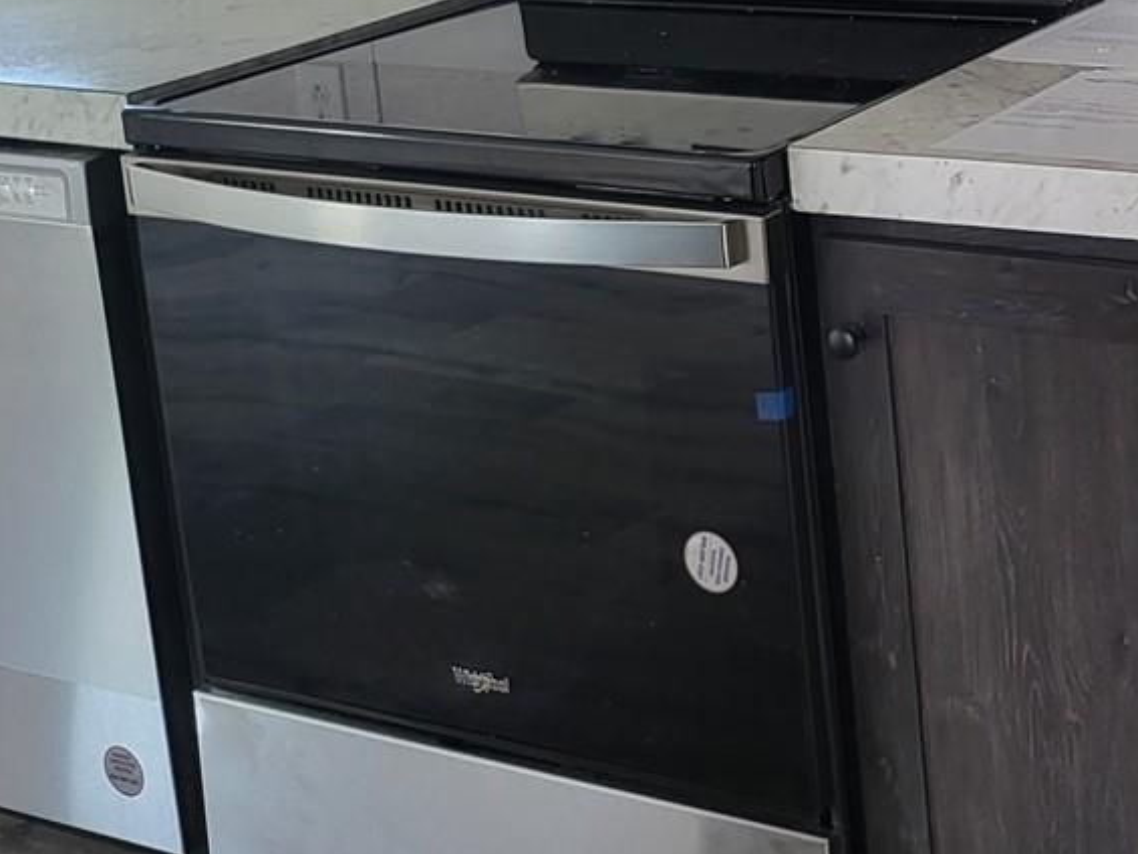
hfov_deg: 26.9
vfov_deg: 21.0
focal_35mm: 68
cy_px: 16
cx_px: 1156
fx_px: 2236
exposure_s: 1/40
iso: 250
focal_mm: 5
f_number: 1.8
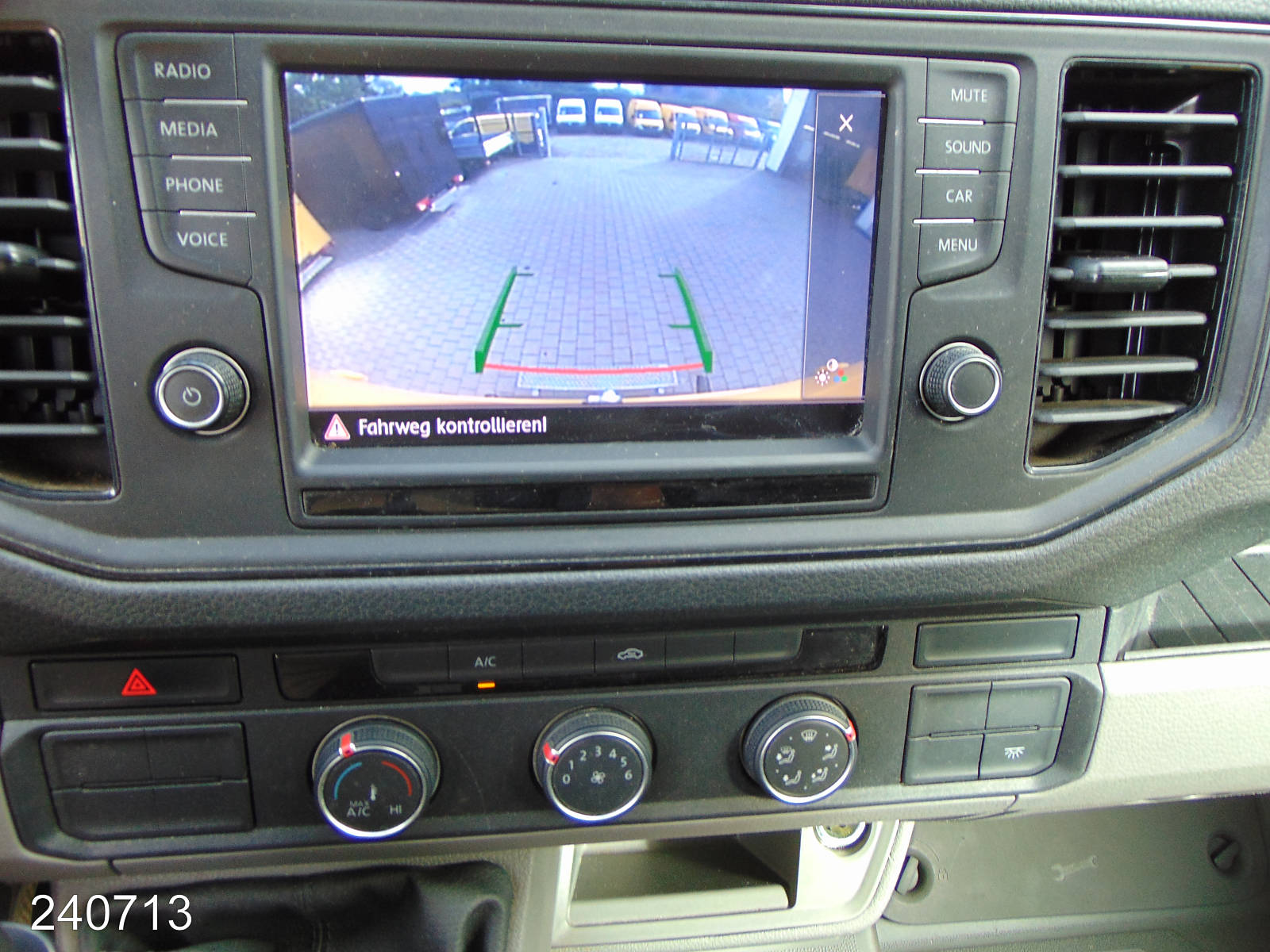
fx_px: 917
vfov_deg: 54.9
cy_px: 476
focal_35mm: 25
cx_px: 635
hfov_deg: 69.4
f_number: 3
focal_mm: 4.5
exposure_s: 1/60
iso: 80
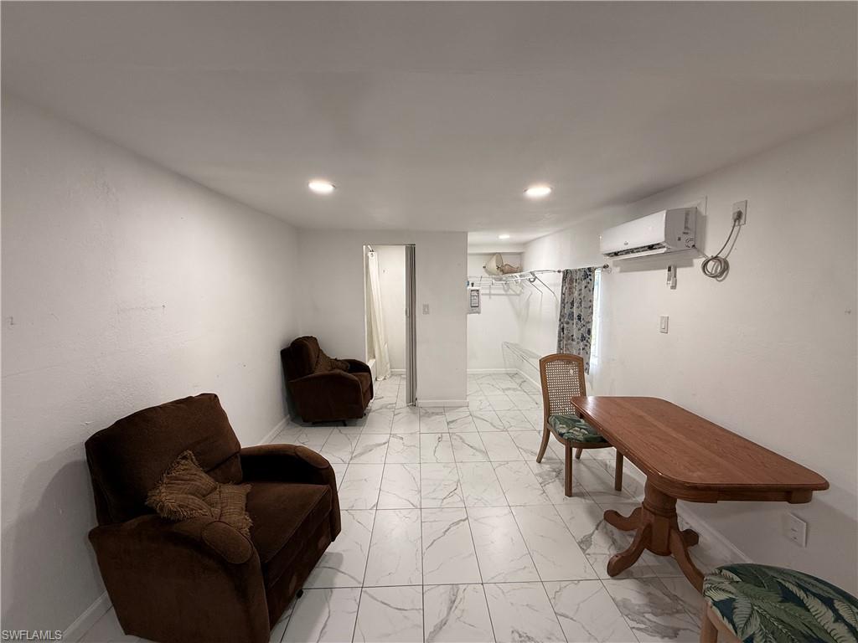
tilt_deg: -5.1
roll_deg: +0.5
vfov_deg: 85.7
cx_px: 429
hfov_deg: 102.1
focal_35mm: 14
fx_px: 347
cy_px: 322
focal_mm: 2.22
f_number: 2.2
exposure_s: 1/120
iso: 200
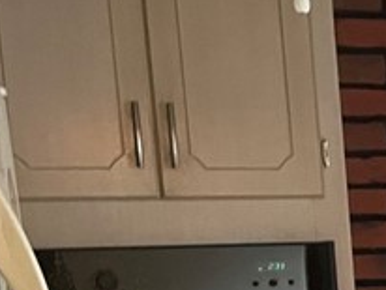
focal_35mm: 129
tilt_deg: -8.5
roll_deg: -0.6
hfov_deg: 13.5
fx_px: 1440
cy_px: 468
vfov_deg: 11.0
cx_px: 723
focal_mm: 4.2
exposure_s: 1/60
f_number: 1.6
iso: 160
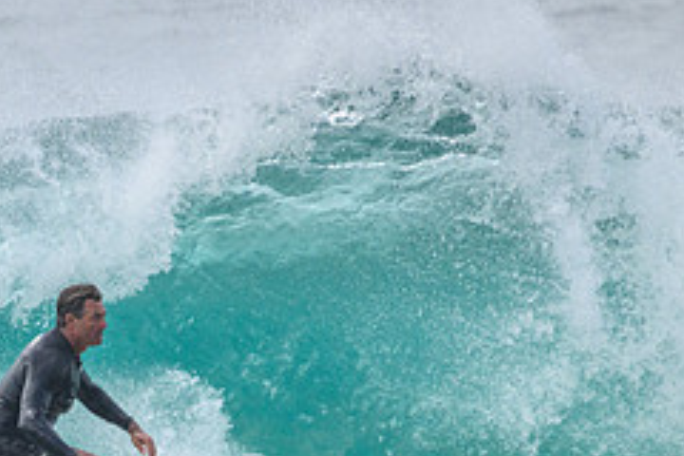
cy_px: 529
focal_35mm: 1937
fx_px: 36800
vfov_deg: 0.7
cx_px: 111
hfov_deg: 1.1
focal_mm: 800
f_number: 11
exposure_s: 1/2000
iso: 1000
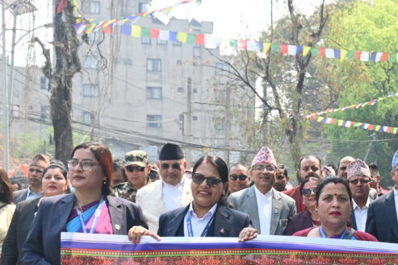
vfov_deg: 16.4
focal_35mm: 83
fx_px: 913
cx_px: 394
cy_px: 223
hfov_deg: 23.6
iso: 200
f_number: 5.6
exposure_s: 1/250
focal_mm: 26.5
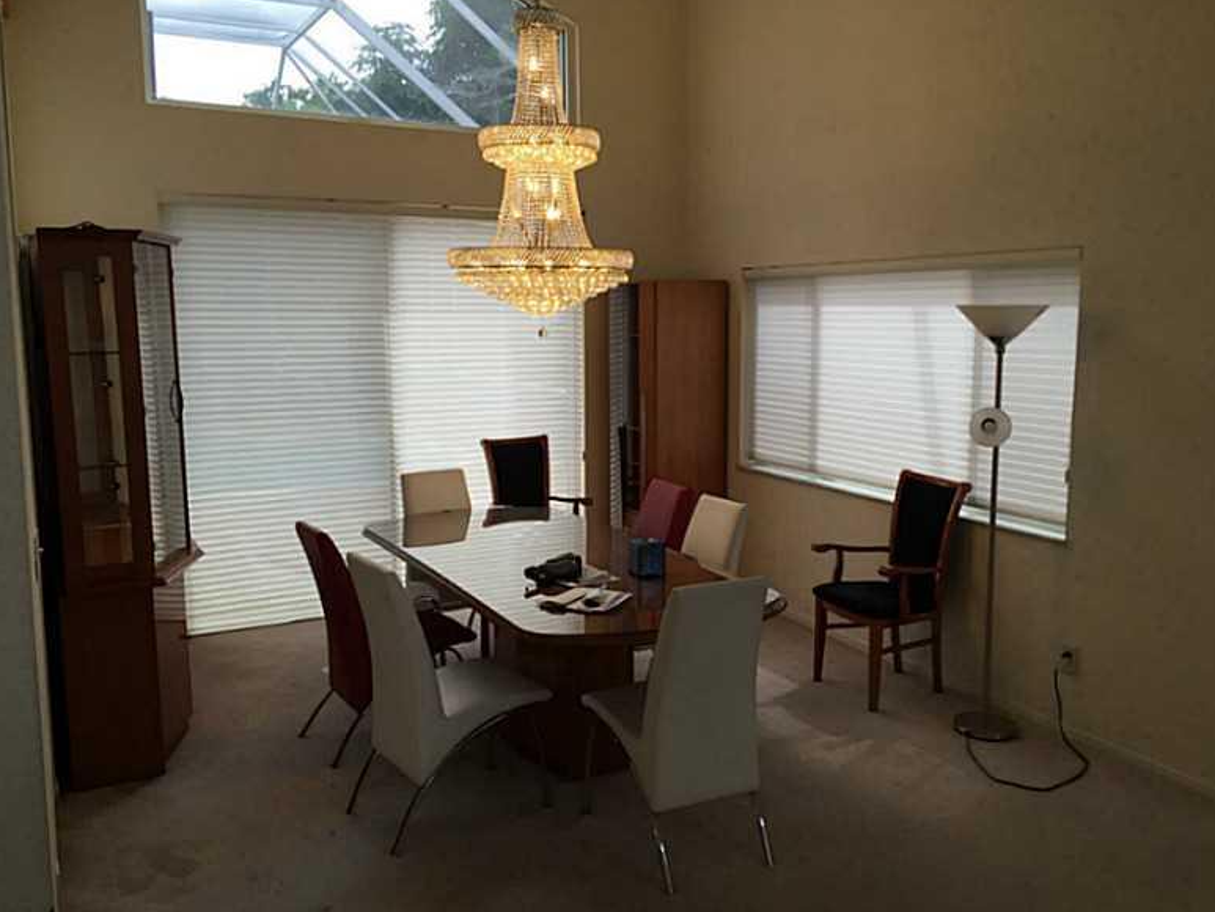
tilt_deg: -7.0
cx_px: 622
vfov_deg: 46.8
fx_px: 1053
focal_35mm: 30
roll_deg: -0.7
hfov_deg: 59.9
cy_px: 456
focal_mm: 4.15
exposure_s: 1/130
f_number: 2.2
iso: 32
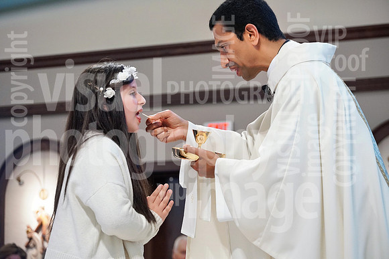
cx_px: 194
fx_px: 1913
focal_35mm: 177
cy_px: 130
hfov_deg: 11.6
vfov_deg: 7.8
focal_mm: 118
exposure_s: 1/100
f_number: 5.6
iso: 2000
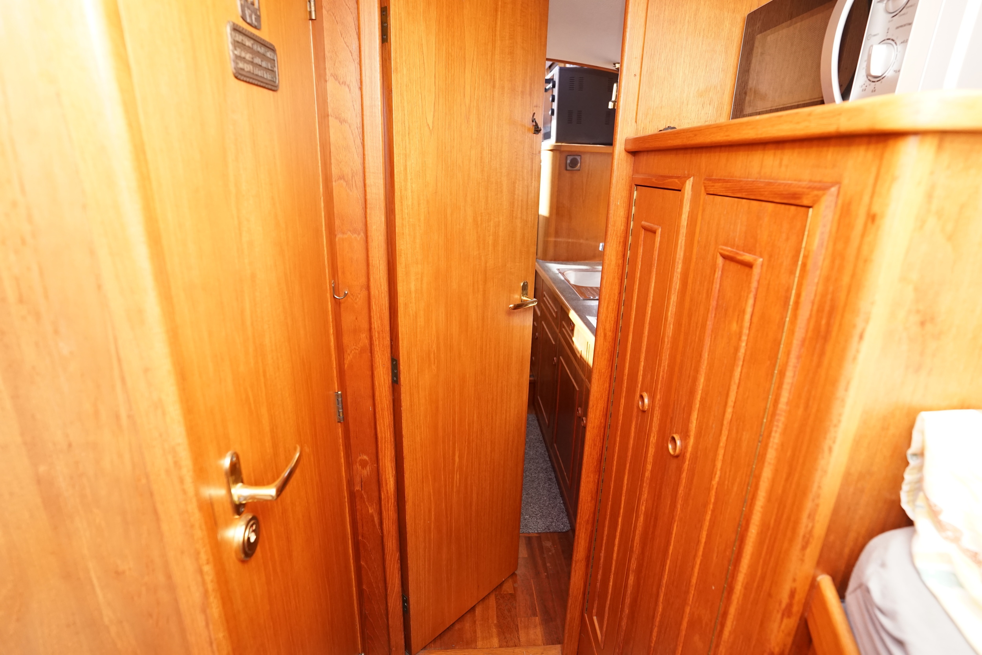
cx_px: 491
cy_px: 328
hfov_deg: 90.0
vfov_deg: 67.4
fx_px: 491
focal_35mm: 18
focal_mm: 18
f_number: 4
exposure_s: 1/60
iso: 1000
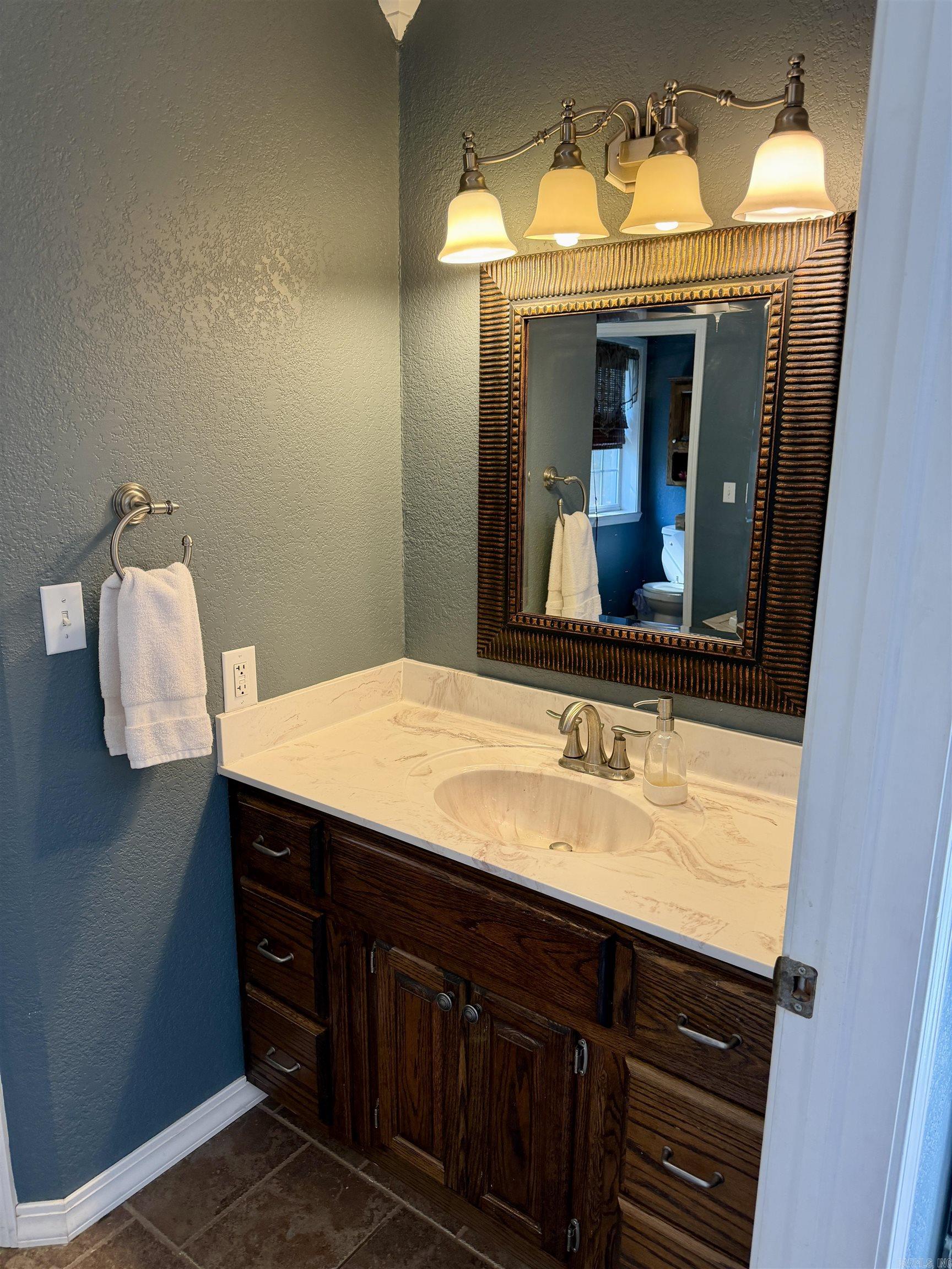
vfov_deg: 71.6
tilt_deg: -11.8
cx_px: 476
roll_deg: -0.7
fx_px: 880
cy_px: 634
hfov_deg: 56.8
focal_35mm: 24
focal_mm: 6.76
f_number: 1.78
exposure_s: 1/120
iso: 160
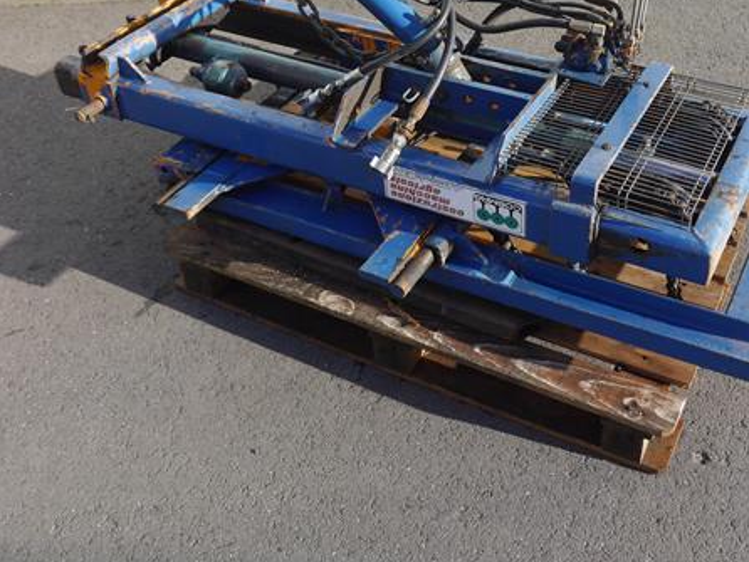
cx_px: 481
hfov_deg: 43.4
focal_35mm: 43
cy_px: 176
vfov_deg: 33.3
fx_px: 931
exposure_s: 1/320
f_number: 5.6
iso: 160
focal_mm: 15
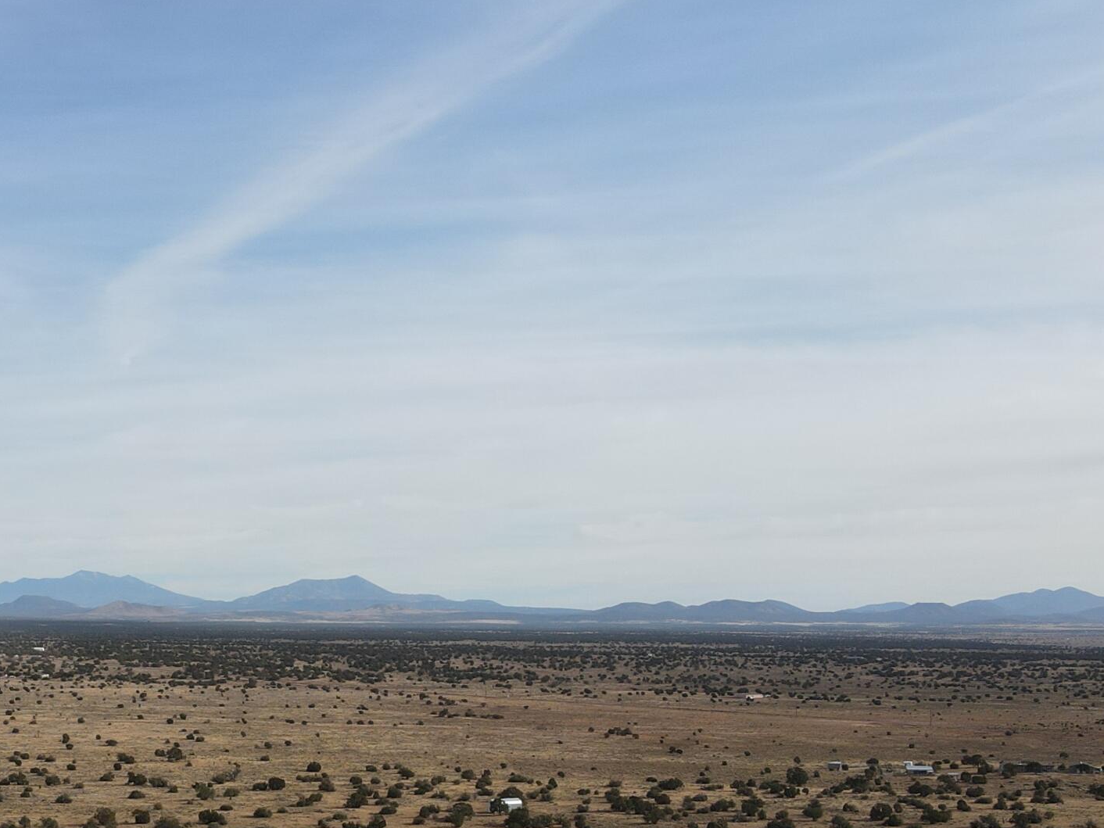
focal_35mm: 51
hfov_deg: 36.4
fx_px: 1627
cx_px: 245
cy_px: 638
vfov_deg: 28.1
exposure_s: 1/725
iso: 100
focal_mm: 4.5
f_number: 2.8
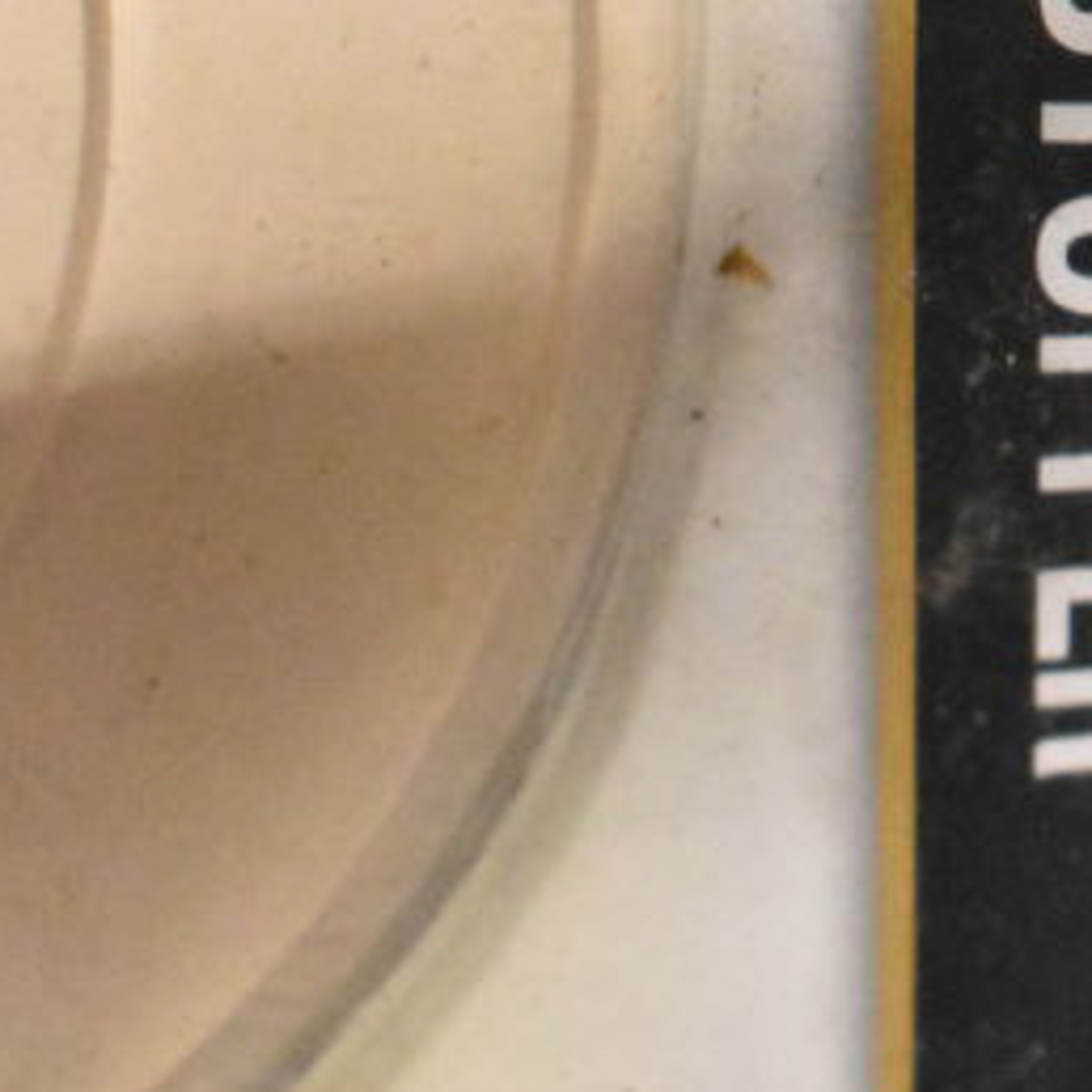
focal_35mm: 217
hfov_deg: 8.0
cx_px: 1266
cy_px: -637
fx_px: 7745
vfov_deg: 7.9
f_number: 5.3
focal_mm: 48
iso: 11400
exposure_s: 1/80
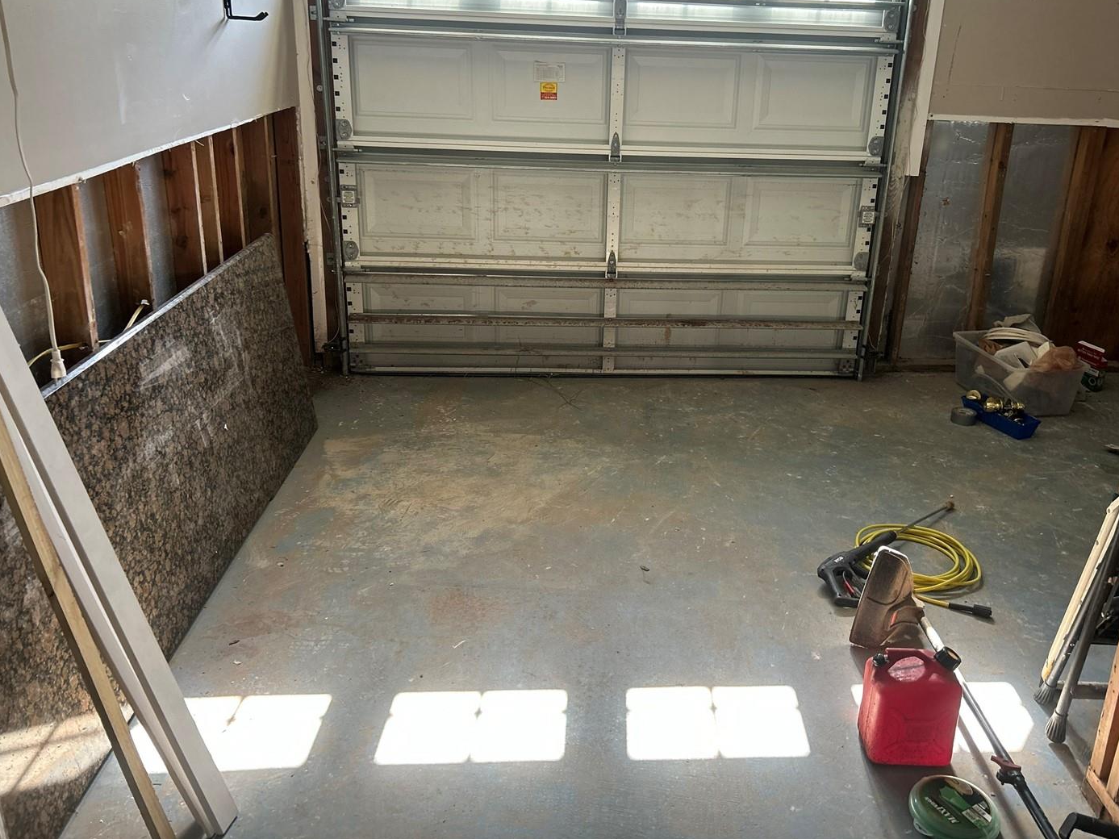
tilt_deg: -19.3
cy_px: 358
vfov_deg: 46.6
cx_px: 617
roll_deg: -2.0
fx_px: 970
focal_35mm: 30
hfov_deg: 59.8
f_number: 1.5
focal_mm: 5.7
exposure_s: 1/121
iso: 125
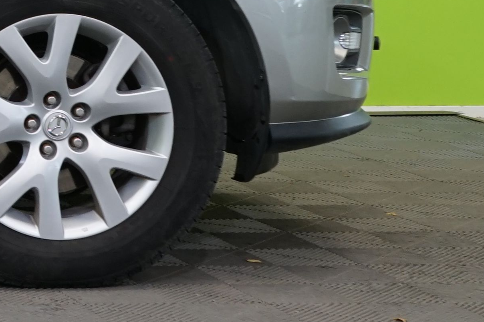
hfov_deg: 11.6
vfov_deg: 8.7
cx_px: -572
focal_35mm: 154
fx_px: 2070
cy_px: -140
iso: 640
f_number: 6.3
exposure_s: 1/30
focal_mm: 31
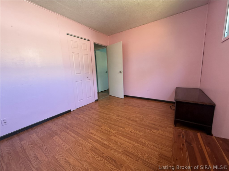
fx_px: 93
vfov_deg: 85.7
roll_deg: +2.9
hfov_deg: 102.1
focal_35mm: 14
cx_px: 114
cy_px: 86
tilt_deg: -9.5
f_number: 2.2
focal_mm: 2.22
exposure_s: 1/99
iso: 250
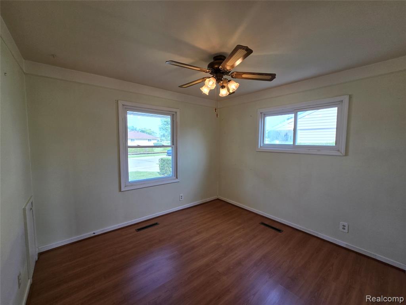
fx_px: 152
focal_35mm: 13
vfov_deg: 89.9
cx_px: 203
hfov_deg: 106.2
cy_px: 152
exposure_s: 1/120
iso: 64
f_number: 2.2
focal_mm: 2.2
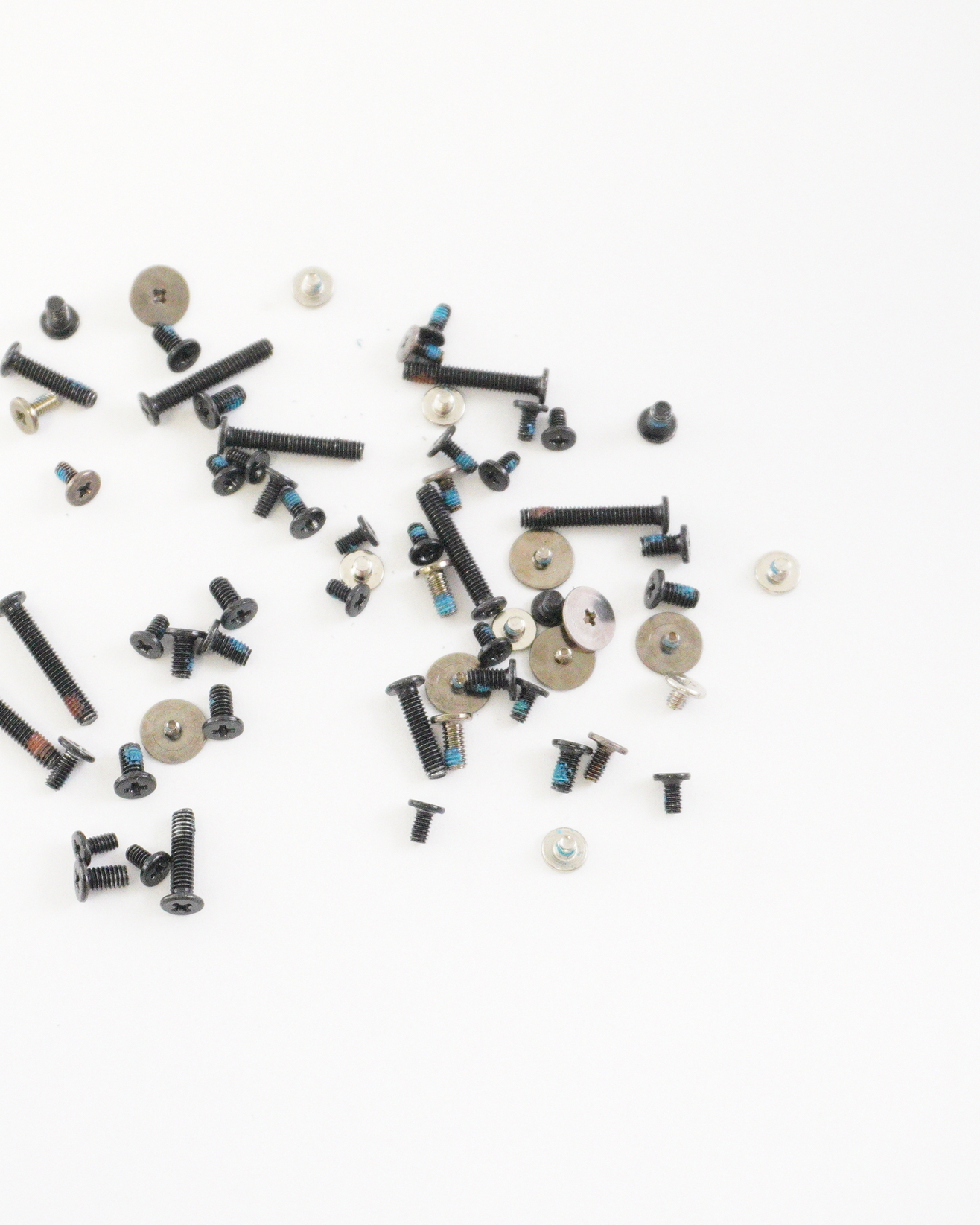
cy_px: 607
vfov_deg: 32.6
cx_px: 322
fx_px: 2092
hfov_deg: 26.2
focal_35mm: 58
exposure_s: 1/250
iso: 8000
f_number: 5.6
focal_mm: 27
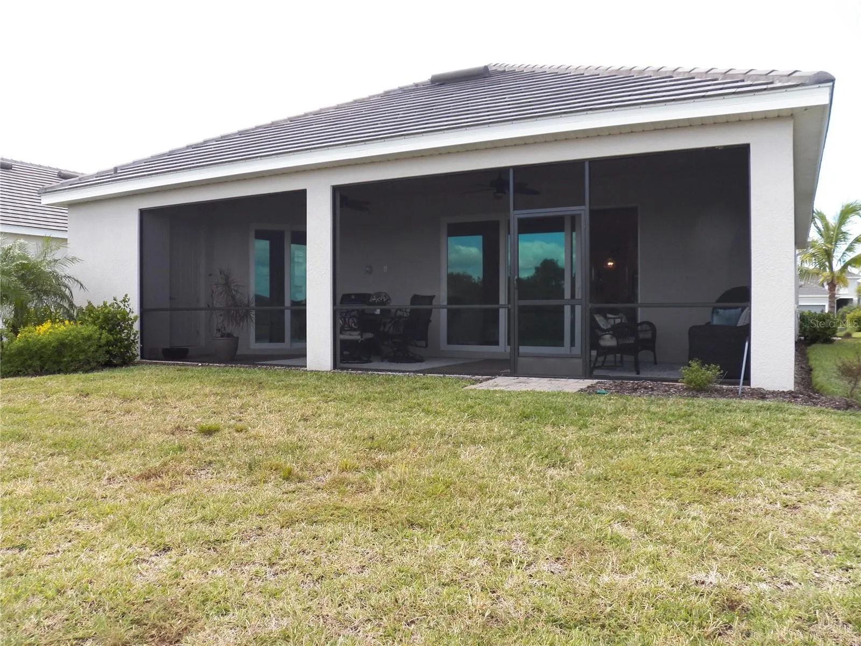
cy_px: 323
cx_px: 430
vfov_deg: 49.7
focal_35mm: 28
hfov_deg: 63.4
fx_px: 696
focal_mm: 4.9
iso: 125
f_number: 4
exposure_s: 1/250
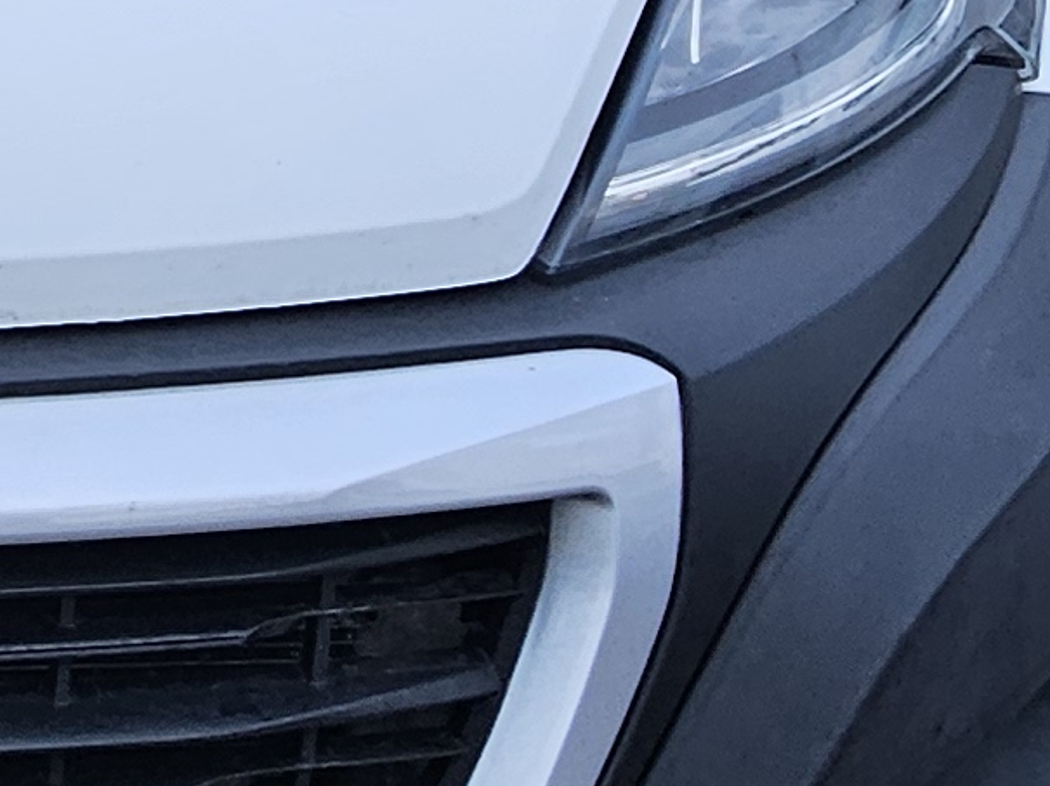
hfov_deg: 20.1
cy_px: -130
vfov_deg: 16.5
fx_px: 2607
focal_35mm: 86
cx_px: -444
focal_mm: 2.2
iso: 80
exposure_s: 1/100
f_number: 2.2
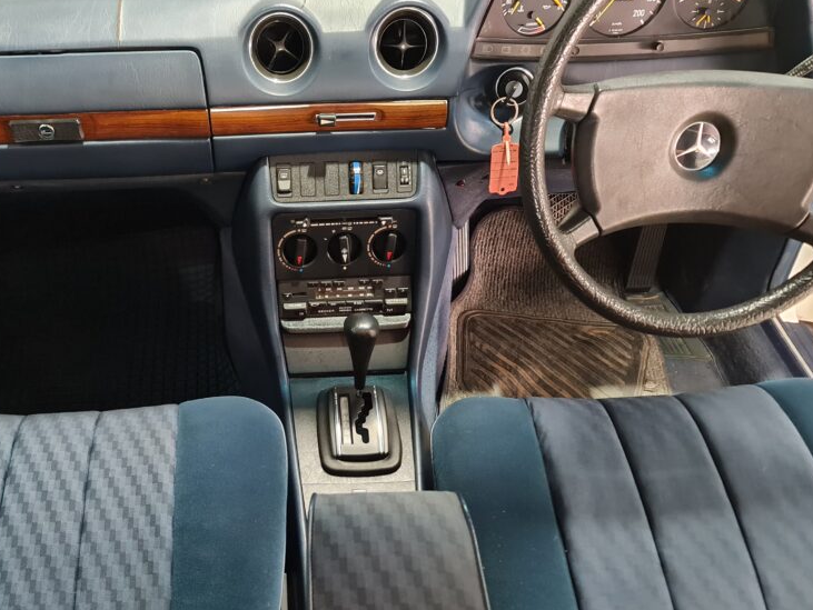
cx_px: 304
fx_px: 822
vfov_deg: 40.3
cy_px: 398
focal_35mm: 35
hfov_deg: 52.0
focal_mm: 7
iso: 640
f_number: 1.8
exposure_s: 1/25
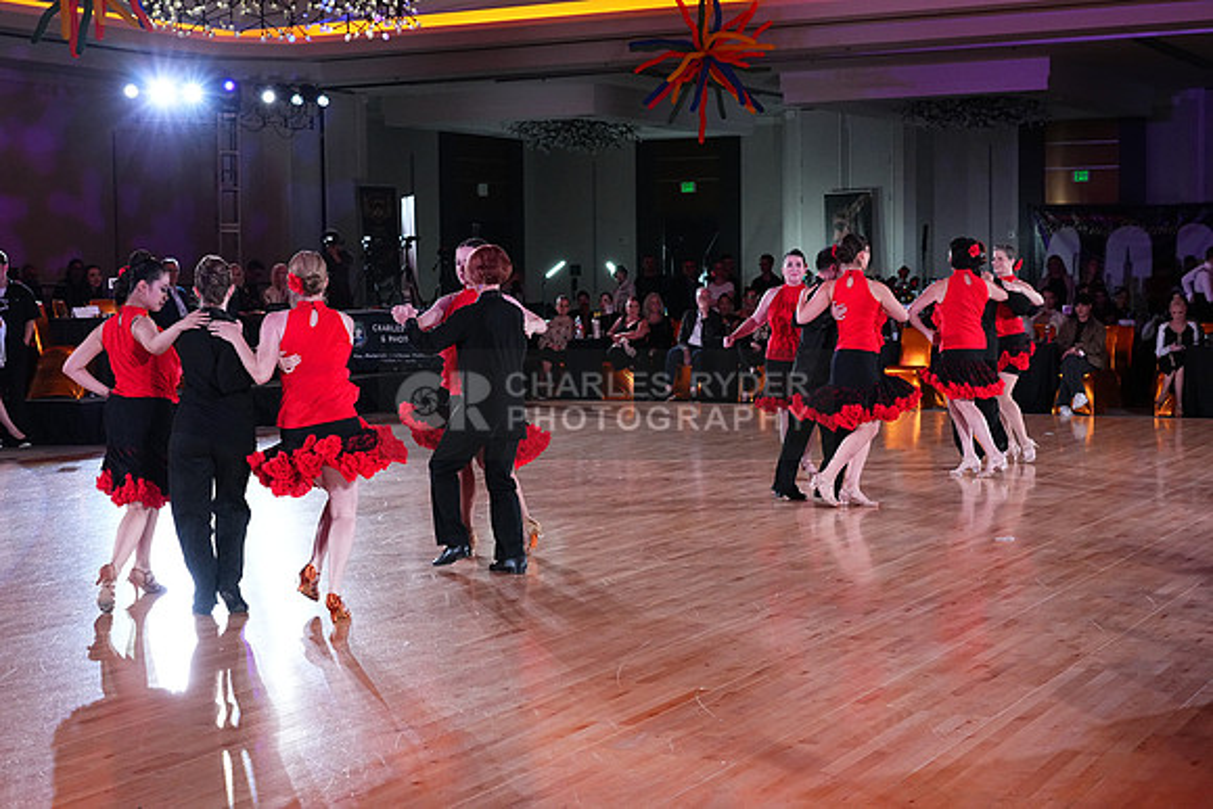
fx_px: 1820
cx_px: 606
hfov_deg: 36.9
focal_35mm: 54
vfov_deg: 25.1
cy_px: 404
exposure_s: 1/400
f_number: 5.6
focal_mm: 54
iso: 5000
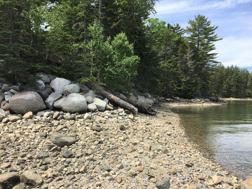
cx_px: 126
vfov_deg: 48.2
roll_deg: -1.6
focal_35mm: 29
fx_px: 211
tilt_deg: -1.5
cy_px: 94
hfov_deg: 61.7
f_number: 2.2
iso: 25
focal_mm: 4.15
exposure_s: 1/1261
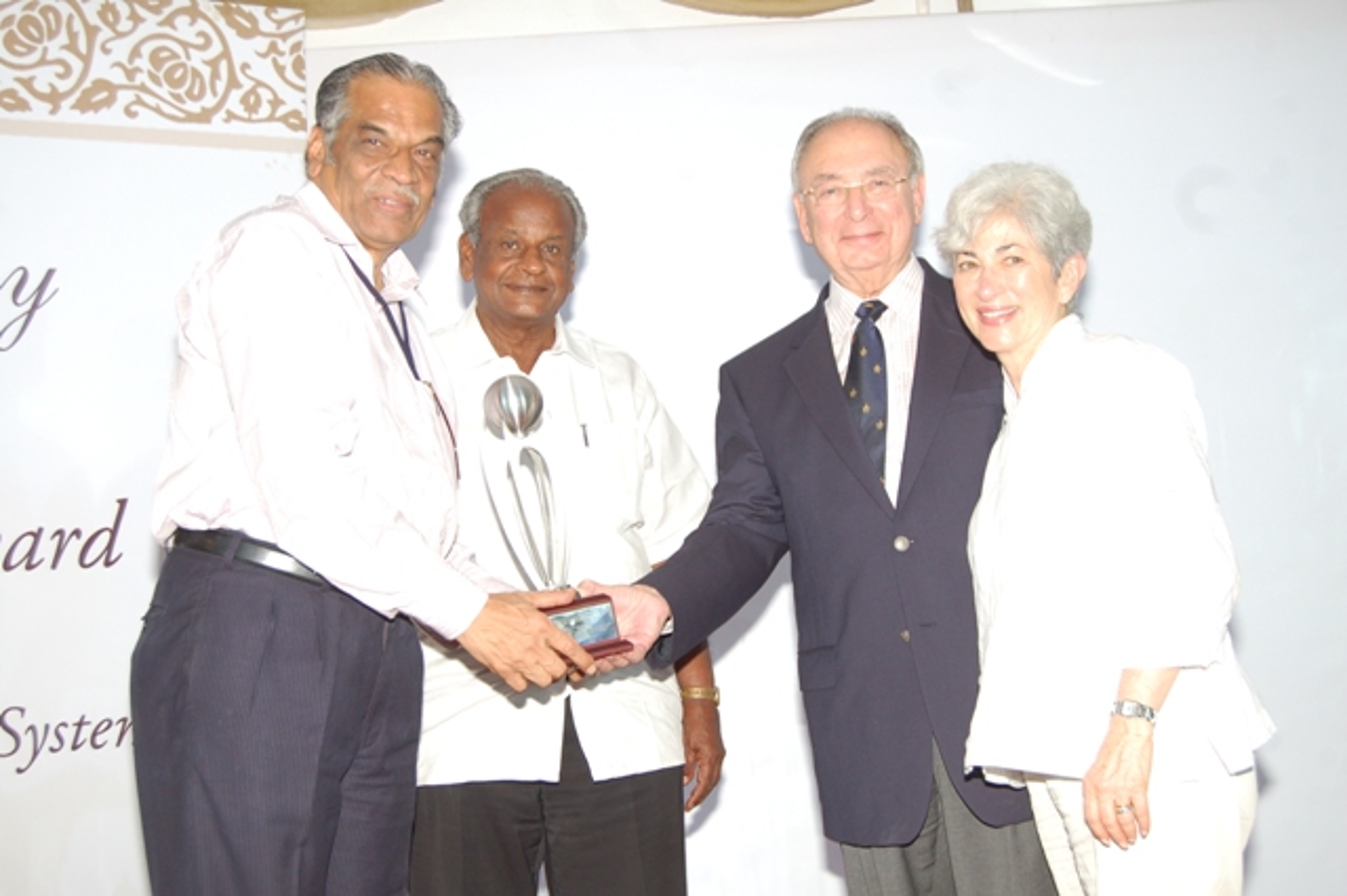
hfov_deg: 37.9
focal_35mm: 52
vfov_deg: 25.7
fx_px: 1963
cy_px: 448
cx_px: 674
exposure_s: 1/60
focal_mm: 35
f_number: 5
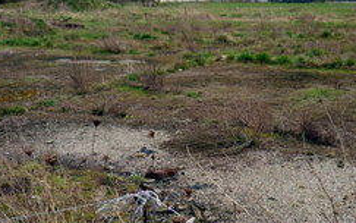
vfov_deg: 24.0
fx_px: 524
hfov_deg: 37.2
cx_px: 230
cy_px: 101
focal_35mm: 54
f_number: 2.8
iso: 80
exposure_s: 1/320
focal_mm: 5.5
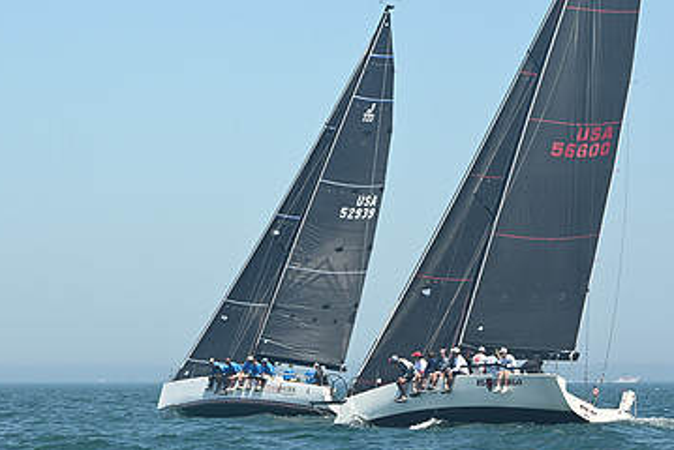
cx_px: 218
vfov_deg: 6.6
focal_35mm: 210
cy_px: 166
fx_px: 3935
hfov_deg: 9.8
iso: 320
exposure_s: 1/1000
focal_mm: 130
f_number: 7.1
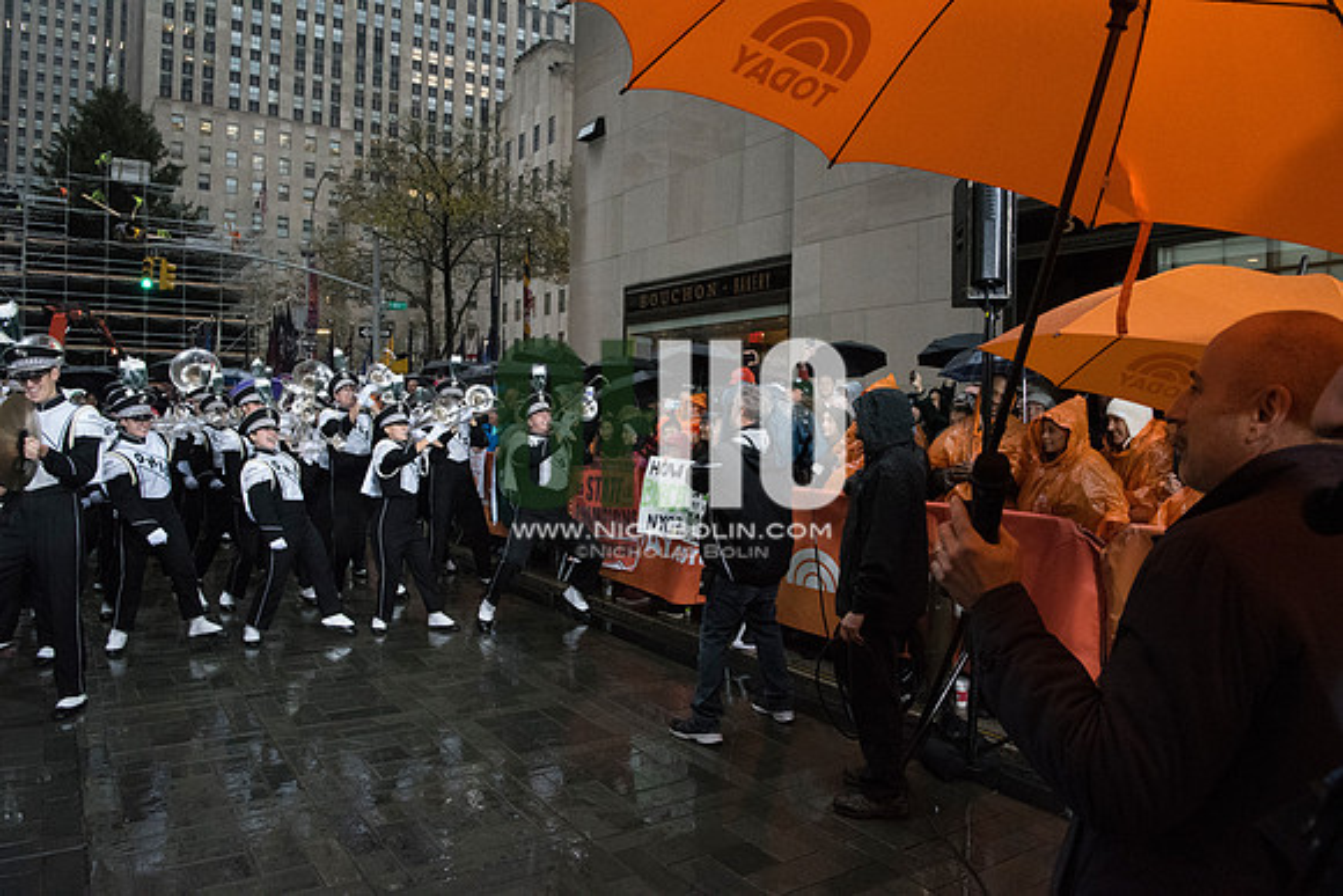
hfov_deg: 73.7
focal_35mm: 24
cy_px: 448
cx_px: 672
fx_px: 896
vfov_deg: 53.2
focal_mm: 24
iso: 10000
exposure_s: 1/400
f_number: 10
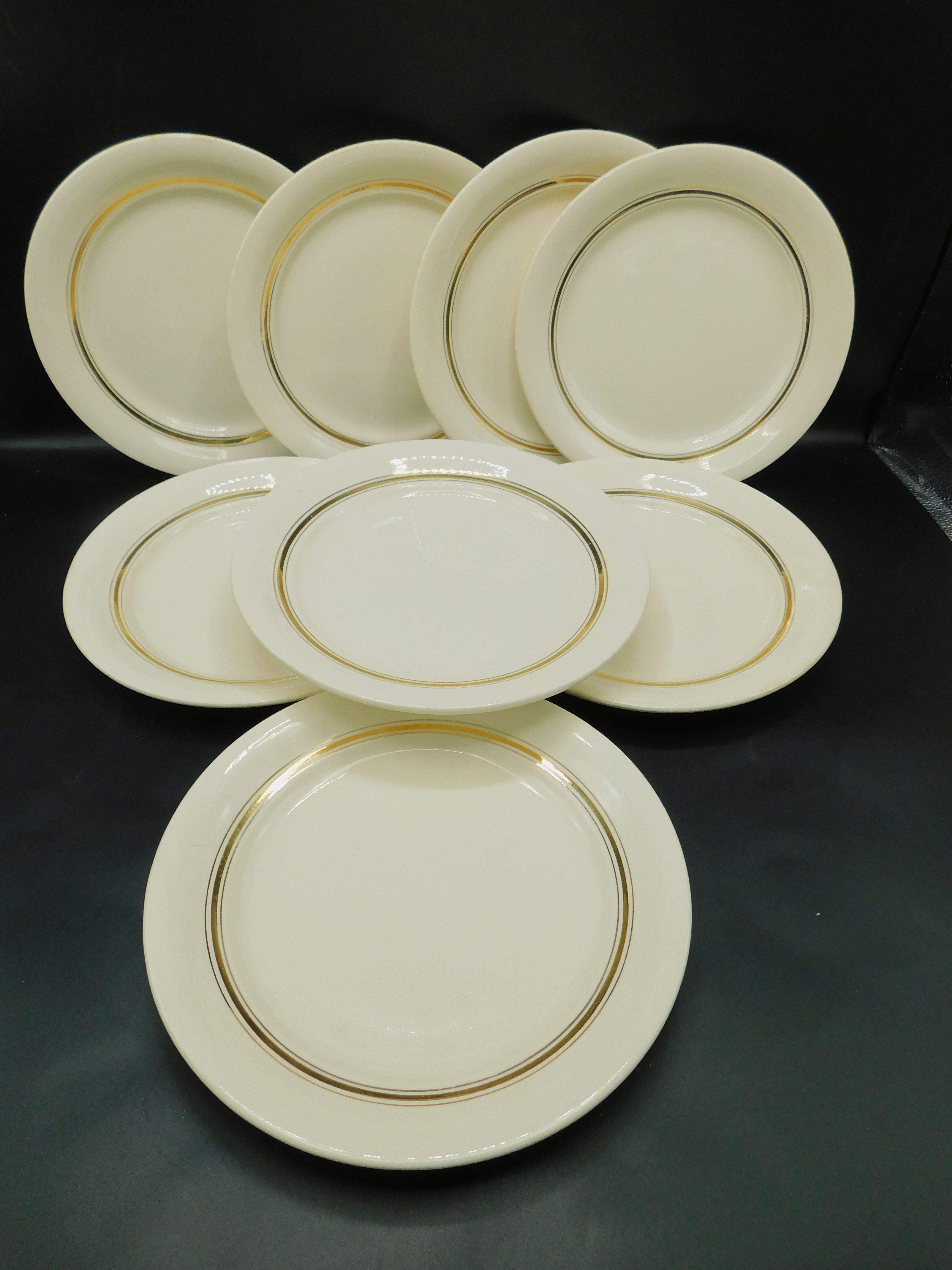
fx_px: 843
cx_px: 476
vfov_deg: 73.9
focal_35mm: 23
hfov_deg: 58.9
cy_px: 635
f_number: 3
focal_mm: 4
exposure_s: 1/320
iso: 125
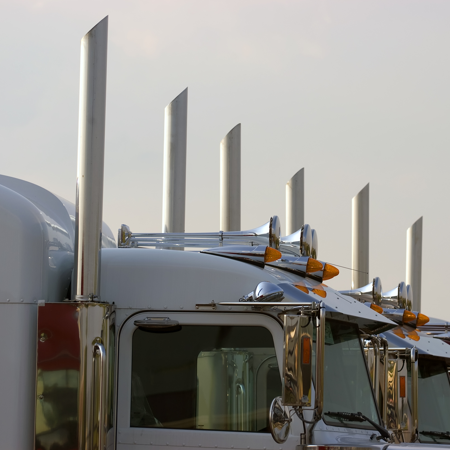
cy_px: 225
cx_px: 315
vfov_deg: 9.6
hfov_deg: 9.6
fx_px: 2686
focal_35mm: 183
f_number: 5.6
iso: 200
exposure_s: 1/800
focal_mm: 95
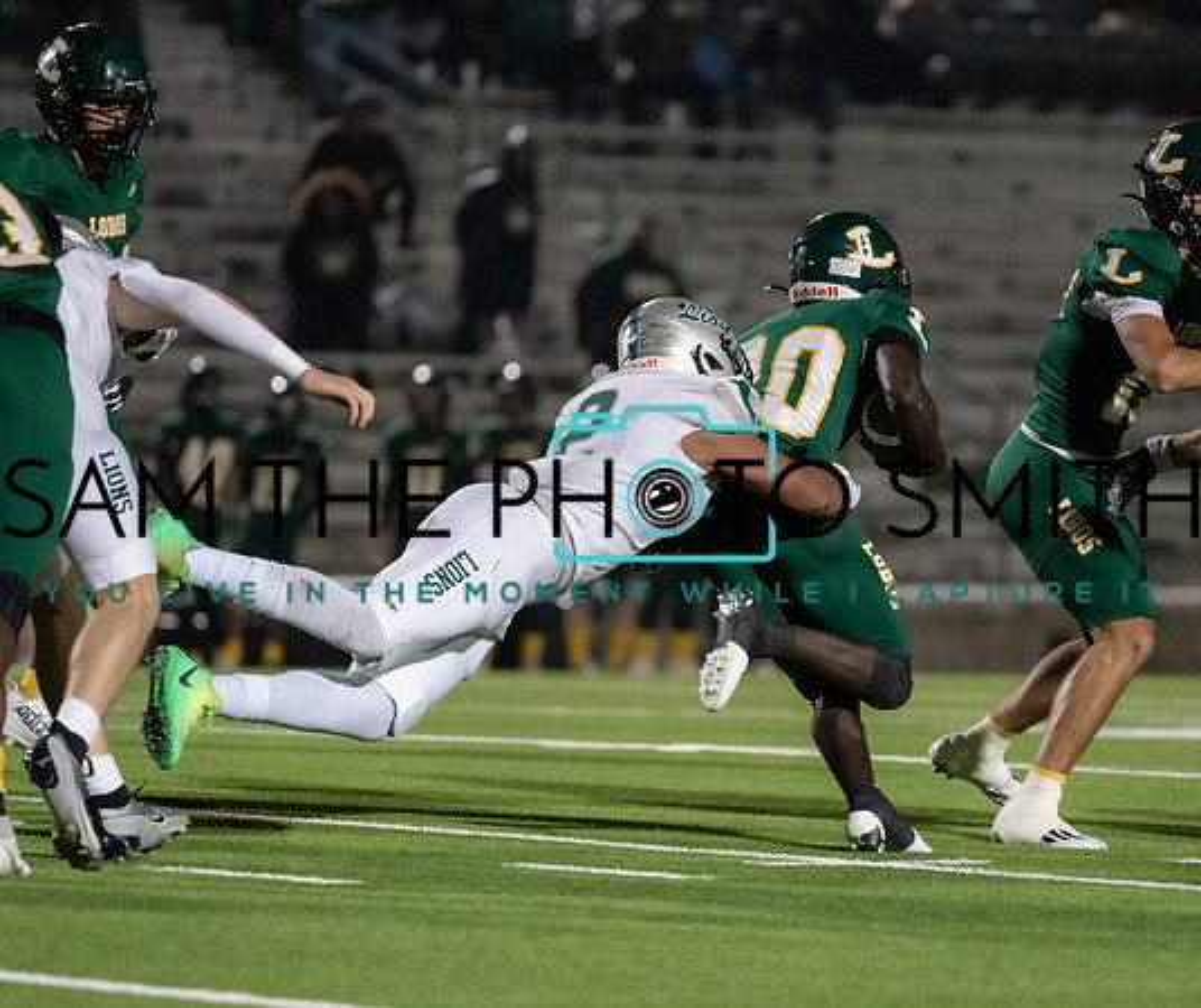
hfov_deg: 5.4
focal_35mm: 349
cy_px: 479
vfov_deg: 4.6
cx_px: 810
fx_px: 12632
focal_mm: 200
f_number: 2.8
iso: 3200
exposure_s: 1/1250
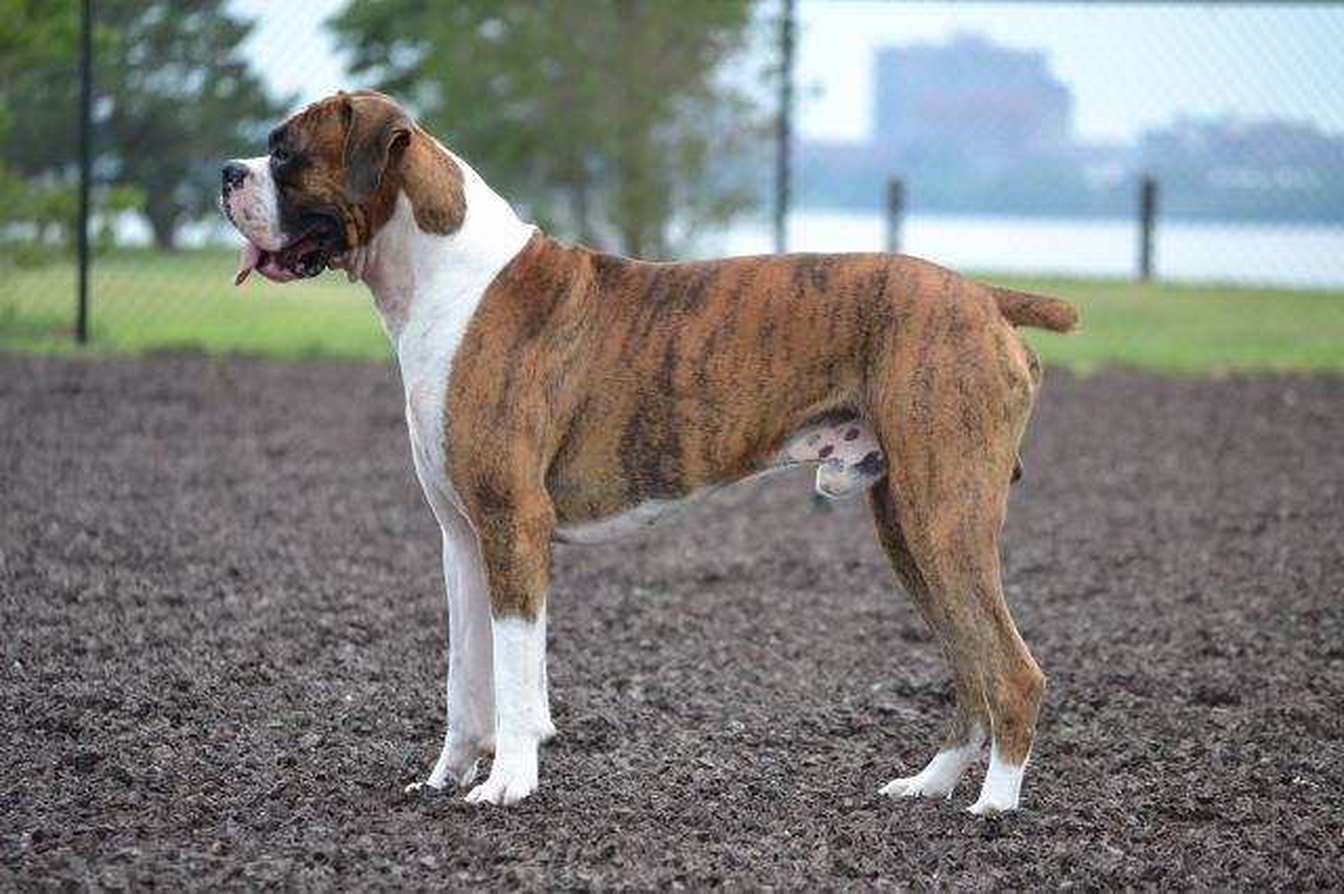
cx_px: 672
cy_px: 447
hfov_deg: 10.2
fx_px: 7556
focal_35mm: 202
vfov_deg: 6.8
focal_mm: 135
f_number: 5
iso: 400
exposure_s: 1/400
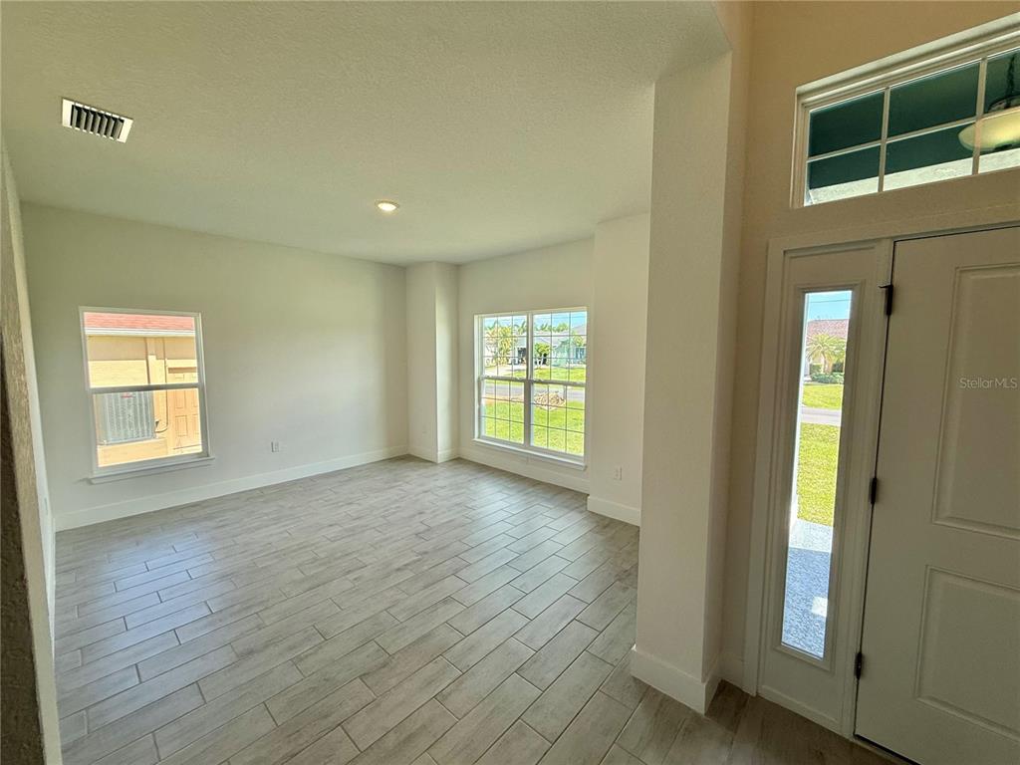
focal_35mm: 14
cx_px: 510
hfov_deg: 102.1
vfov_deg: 85.7
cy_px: 382
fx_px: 413
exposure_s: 1/200
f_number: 2.2
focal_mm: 2.22
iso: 64
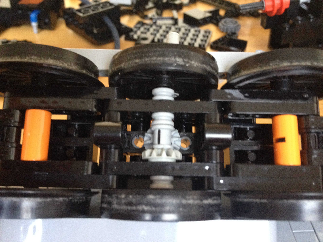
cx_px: 162
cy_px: 121
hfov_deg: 52.6
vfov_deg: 40.7
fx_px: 327
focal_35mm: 35
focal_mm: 4.28
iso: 400
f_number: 2.4
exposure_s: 1/15
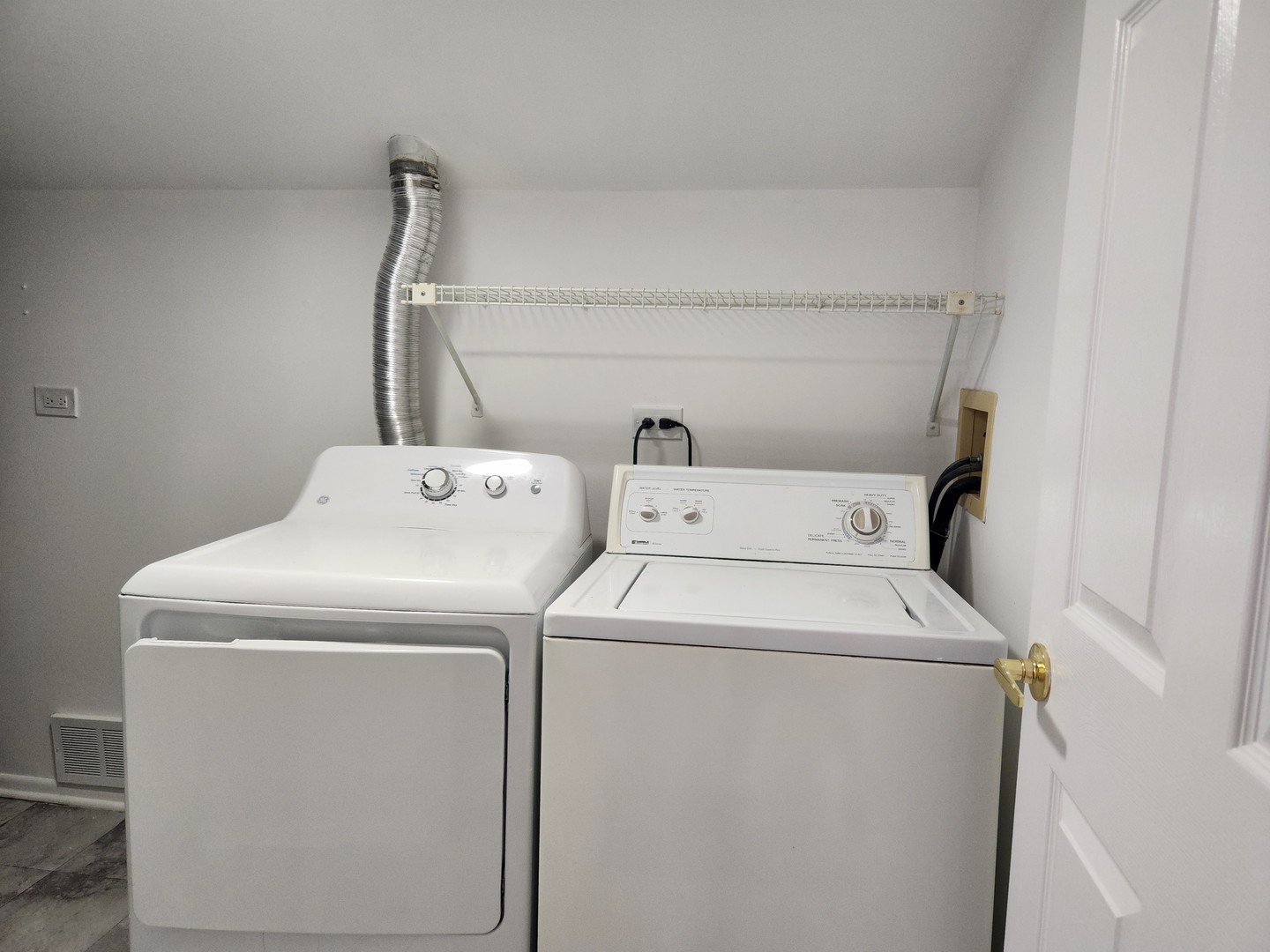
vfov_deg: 58.9
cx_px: 635
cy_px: 476
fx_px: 844
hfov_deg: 73.9
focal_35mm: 23
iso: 200
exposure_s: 1/120
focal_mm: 5.4
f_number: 1.8
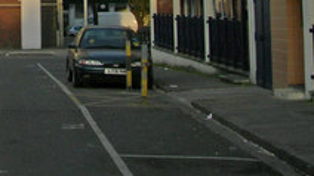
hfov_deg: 16.2
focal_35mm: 125
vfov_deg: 9.1
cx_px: -107
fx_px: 1040
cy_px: -176
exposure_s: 1/364
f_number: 4.8
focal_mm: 7.8
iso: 50
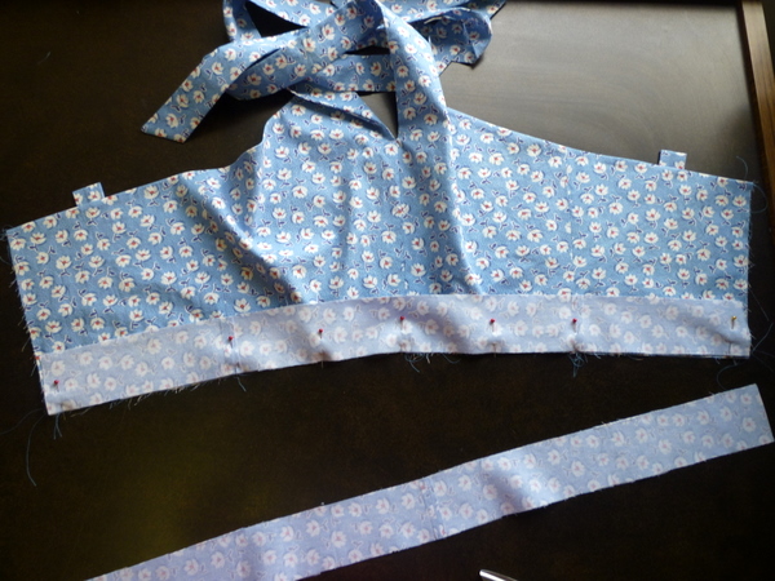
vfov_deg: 48.2
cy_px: 290
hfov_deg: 61.7
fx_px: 649
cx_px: 388
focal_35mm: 29
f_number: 3.3
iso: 80
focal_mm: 5.2
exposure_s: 1/60
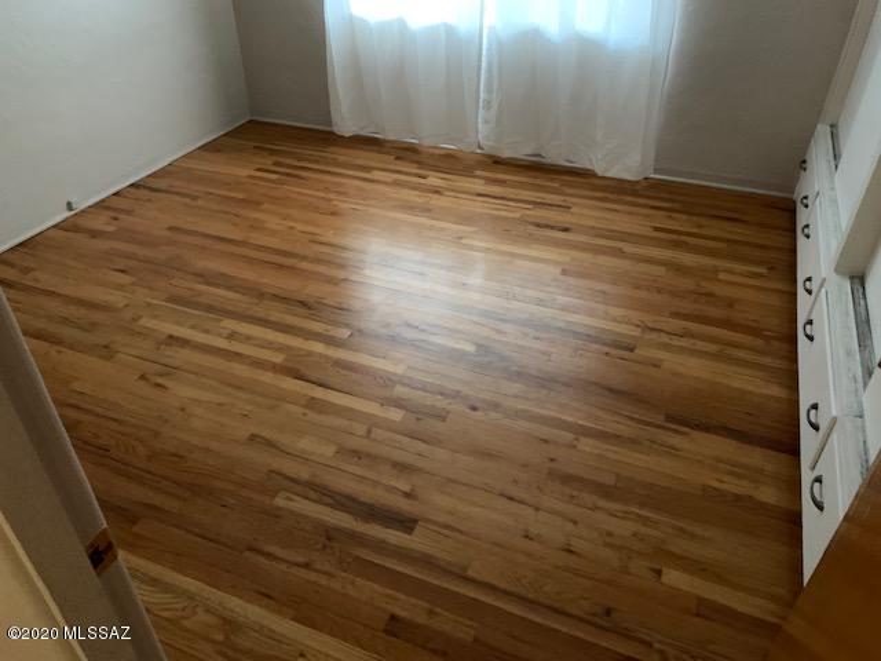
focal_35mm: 26
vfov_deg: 53.1
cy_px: 330
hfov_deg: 67.3
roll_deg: -0.6
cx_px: 440
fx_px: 662
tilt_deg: -36.2
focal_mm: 4.25
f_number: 1.8
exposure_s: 1/24
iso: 640
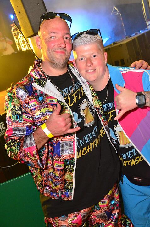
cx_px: 75
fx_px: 282
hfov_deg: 29.7
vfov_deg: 43.7
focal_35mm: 45
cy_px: 114
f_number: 5.6
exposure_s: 1/25
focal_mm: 30
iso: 3200
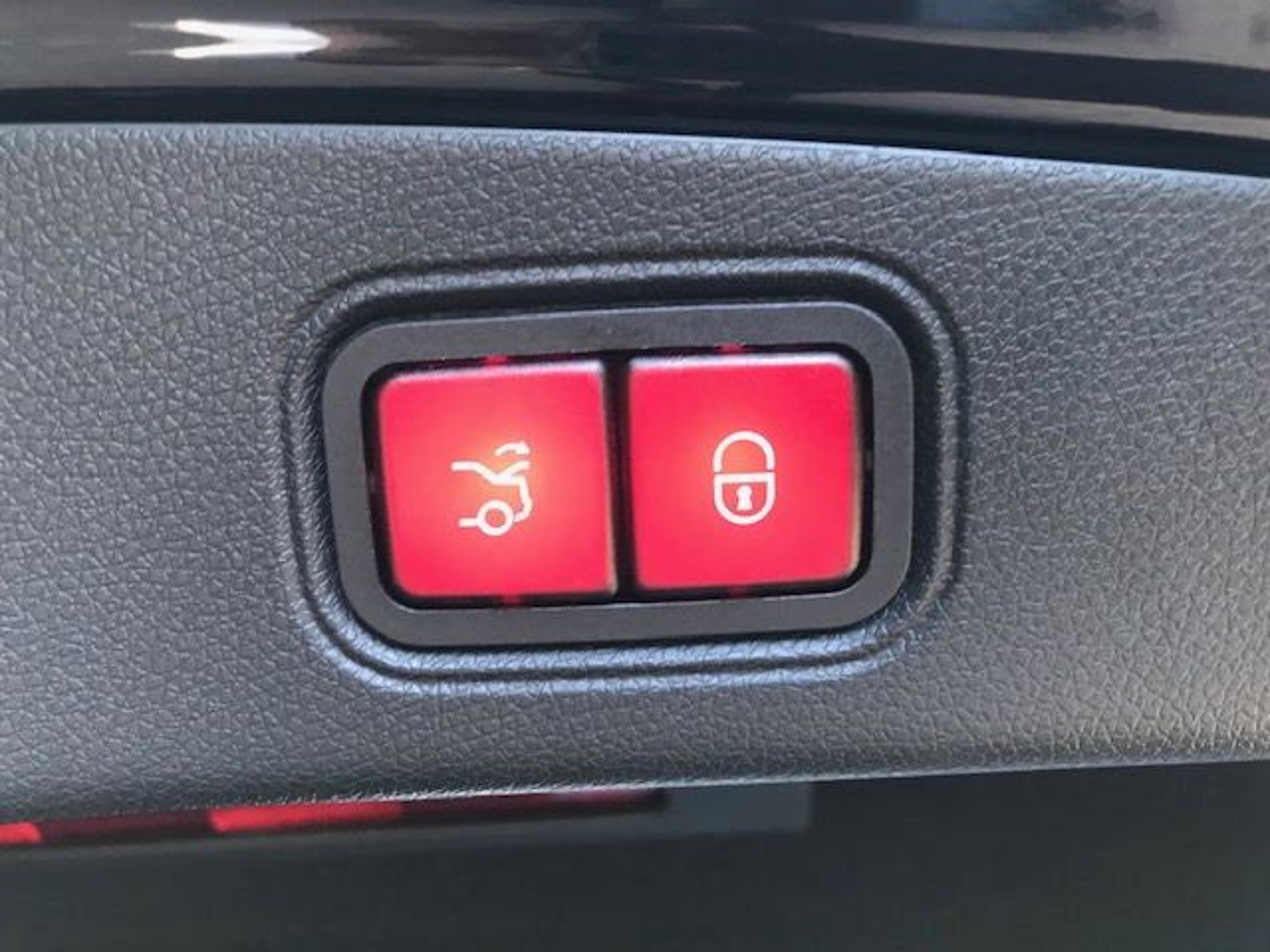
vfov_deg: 49.7
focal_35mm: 28
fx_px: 1027
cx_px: 635
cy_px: 476
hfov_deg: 63.4
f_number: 1.8
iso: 50
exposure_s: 1/16
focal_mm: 3.99
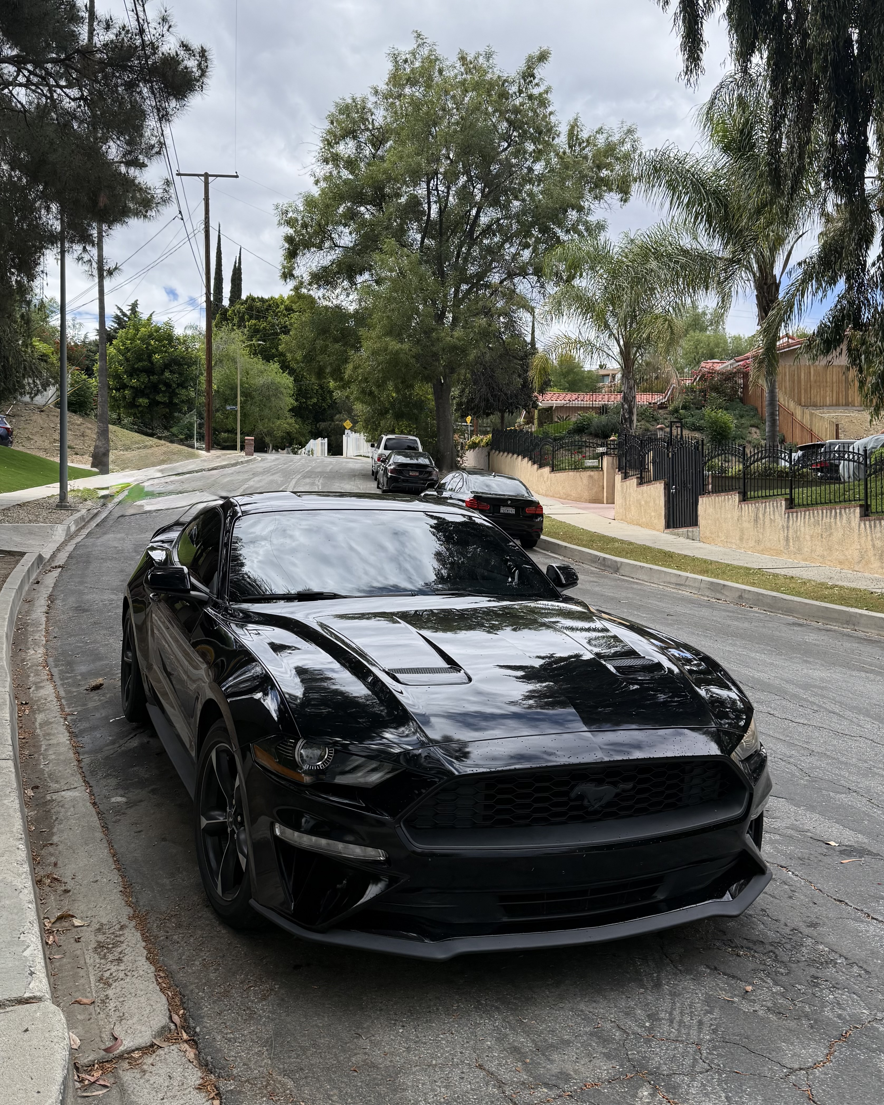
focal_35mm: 32
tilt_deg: +2.9
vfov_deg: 55.6
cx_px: 430
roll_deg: -0.6
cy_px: 526
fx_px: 1047
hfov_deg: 45.8
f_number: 1.78
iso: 100
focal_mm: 6.76
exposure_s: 1/3953
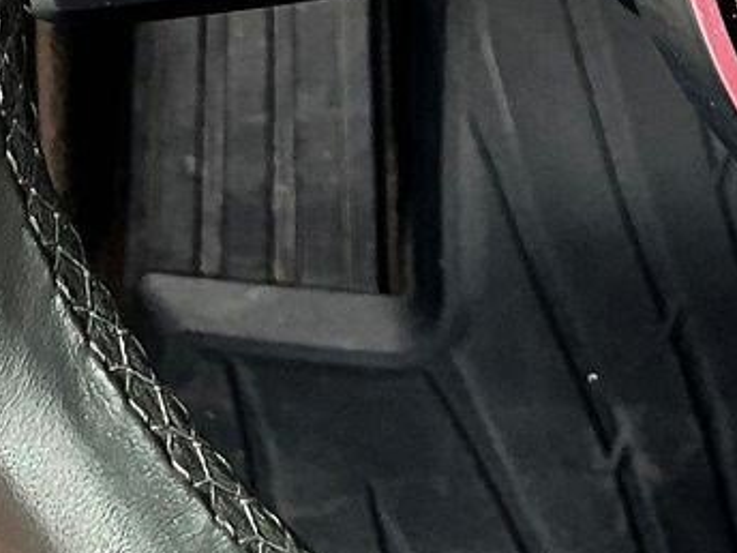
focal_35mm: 135
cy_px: -512
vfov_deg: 10.2
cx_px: 330
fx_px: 2874
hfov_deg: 14.6
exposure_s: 1/122
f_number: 1.8
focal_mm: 3
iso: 32
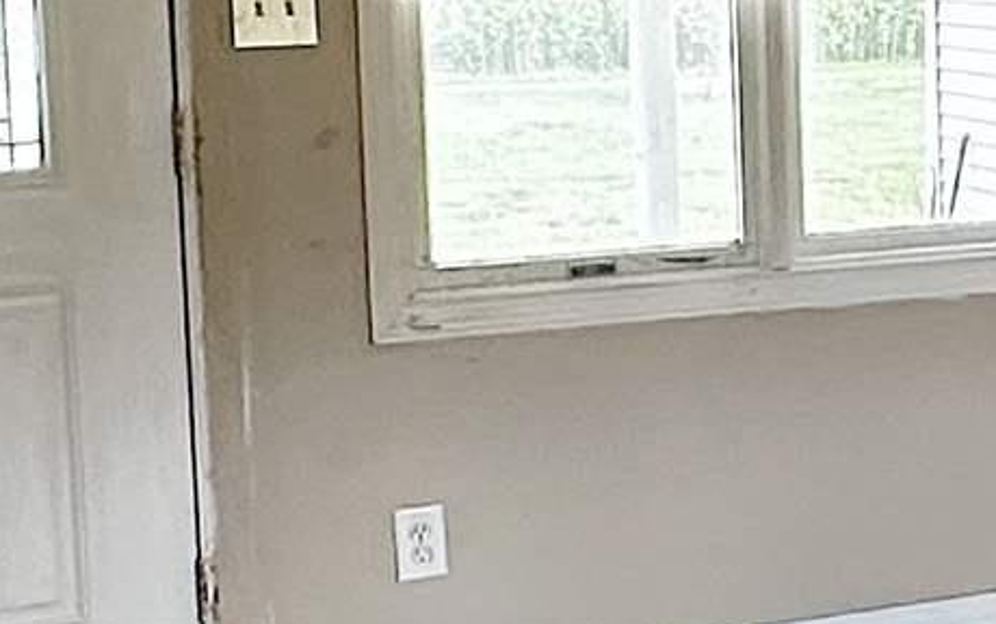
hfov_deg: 18.4
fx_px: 2689
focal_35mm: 99
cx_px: 1522
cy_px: 132
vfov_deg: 13.2
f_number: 2.2
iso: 200
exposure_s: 1/99
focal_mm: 2.22
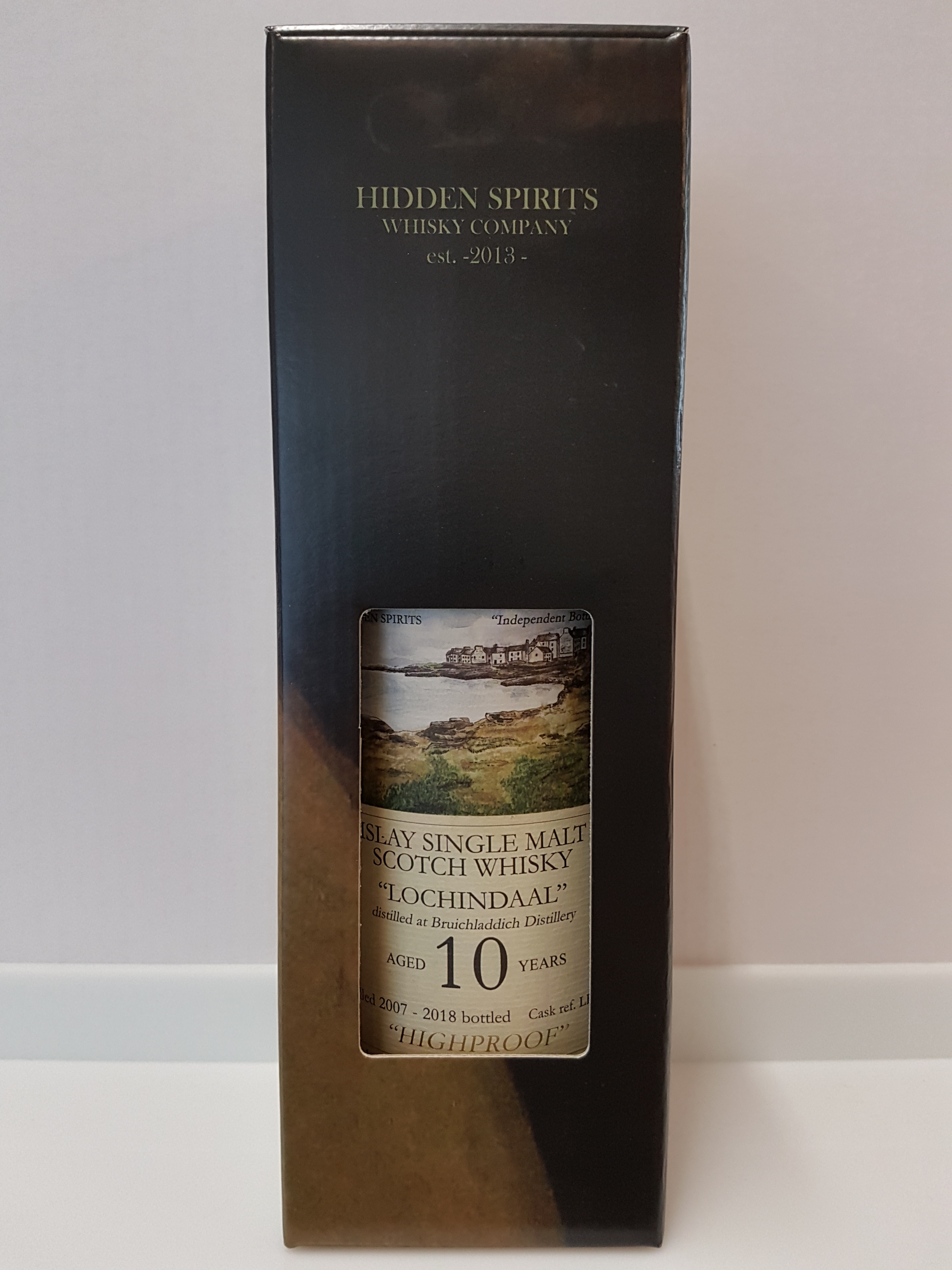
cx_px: 476
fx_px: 953
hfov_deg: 53.1
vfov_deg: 67.3
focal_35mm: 26
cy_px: 635
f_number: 1.7
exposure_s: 1/50
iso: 125
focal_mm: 4.2
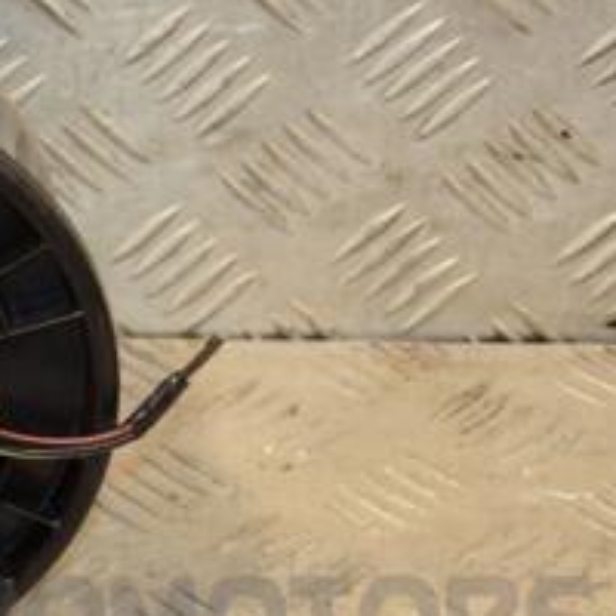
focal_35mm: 191
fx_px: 3845
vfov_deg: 9.2
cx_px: -268
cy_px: 213
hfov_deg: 9.0
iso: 800
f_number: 5
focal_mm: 50
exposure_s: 1/160
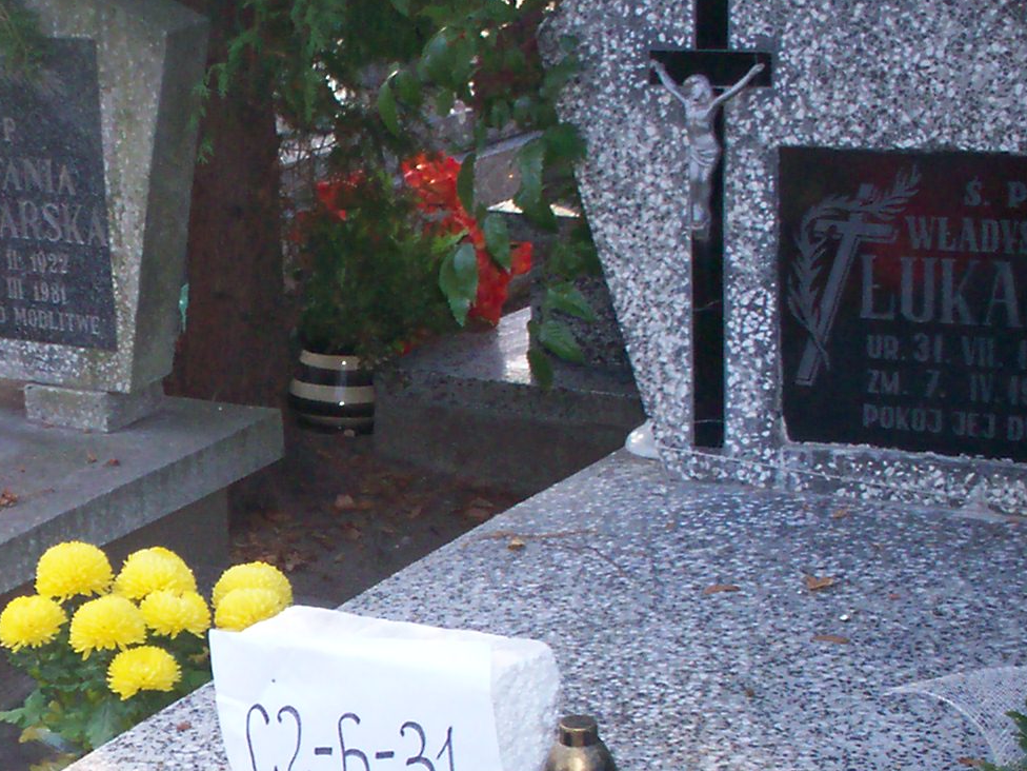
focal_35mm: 95
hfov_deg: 20.0
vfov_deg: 15.4
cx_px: -17
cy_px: 668
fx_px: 2818
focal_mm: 6
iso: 140
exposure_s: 1/75.1
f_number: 4.5
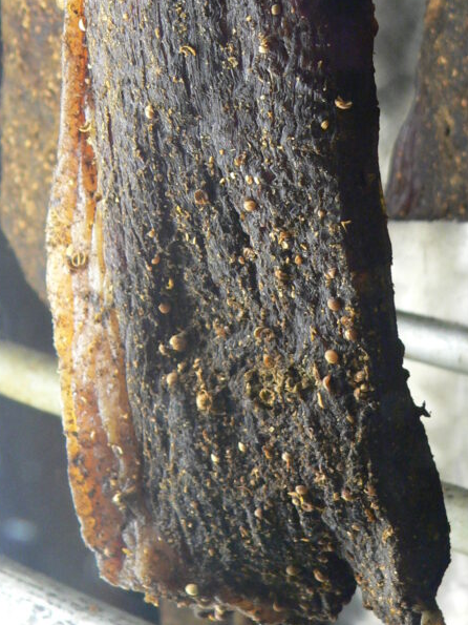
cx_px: 261
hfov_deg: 23.6
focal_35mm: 62
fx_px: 1118
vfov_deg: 30.7
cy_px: 157
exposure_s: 1/15
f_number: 2.8
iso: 200
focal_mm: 6
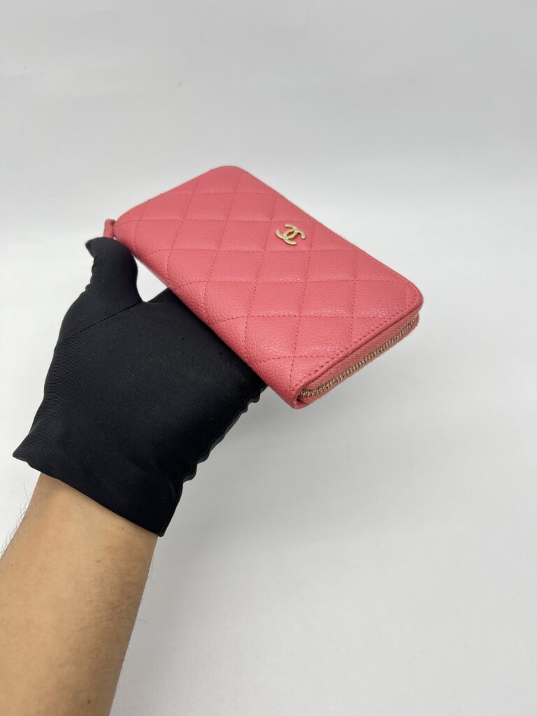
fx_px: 538
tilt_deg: -47.0
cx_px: 268
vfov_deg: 67.3
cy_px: 358
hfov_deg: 53.1
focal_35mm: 26
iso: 32
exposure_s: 1/100
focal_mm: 5.7
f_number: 1.5
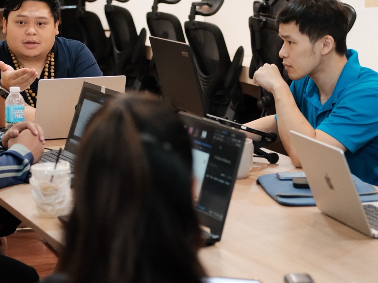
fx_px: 1299
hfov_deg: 16.5
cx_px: 123
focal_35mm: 119
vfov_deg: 12.4
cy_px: 120
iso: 3200
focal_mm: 50
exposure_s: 1/180
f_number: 2.5
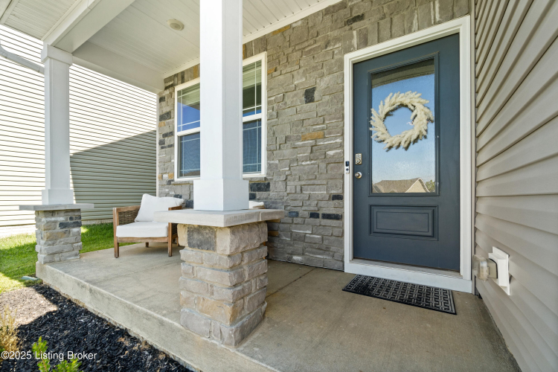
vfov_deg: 77.3
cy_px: 186
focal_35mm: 15
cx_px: 279
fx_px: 232
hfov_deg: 100.4
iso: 400
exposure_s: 1/40
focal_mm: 10
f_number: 10
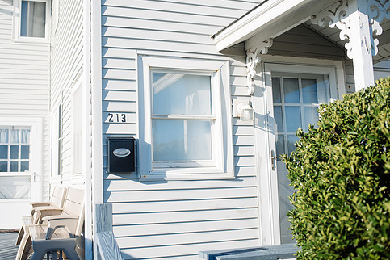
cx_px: 162
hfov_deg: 46.2
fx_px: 455
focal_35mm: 42
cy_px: 115
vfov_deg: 31.9
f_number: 2.8
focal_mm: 35
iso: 100
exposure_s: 1/1250
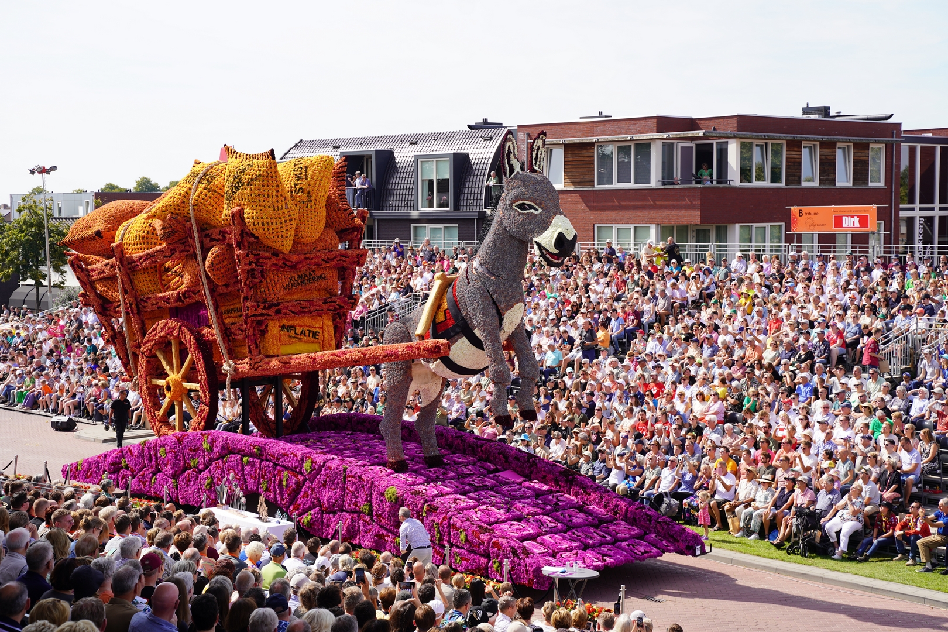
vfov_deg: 23.0
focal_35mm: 59
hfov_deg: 33.9
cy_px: 316
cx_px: 474
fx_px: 1554
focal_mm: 59
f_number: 5
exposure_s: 1/400
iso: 100
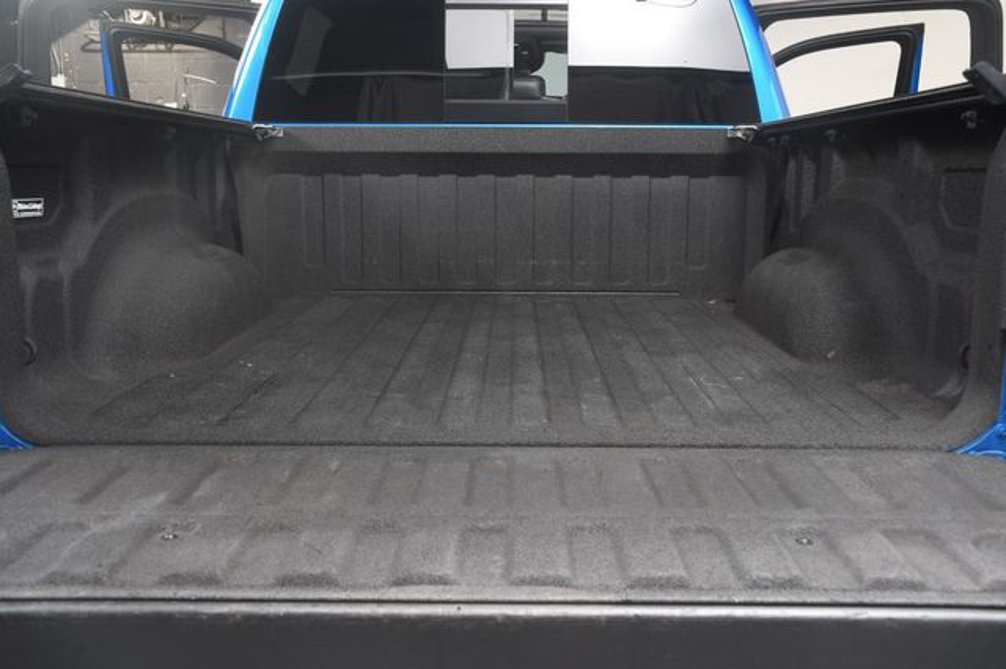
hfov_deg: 53.2
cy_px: 334
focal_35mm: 36
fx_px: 1005
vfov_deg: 36.8
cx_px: 503
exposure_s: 1/160
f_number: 5.6
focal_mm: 24
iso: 100
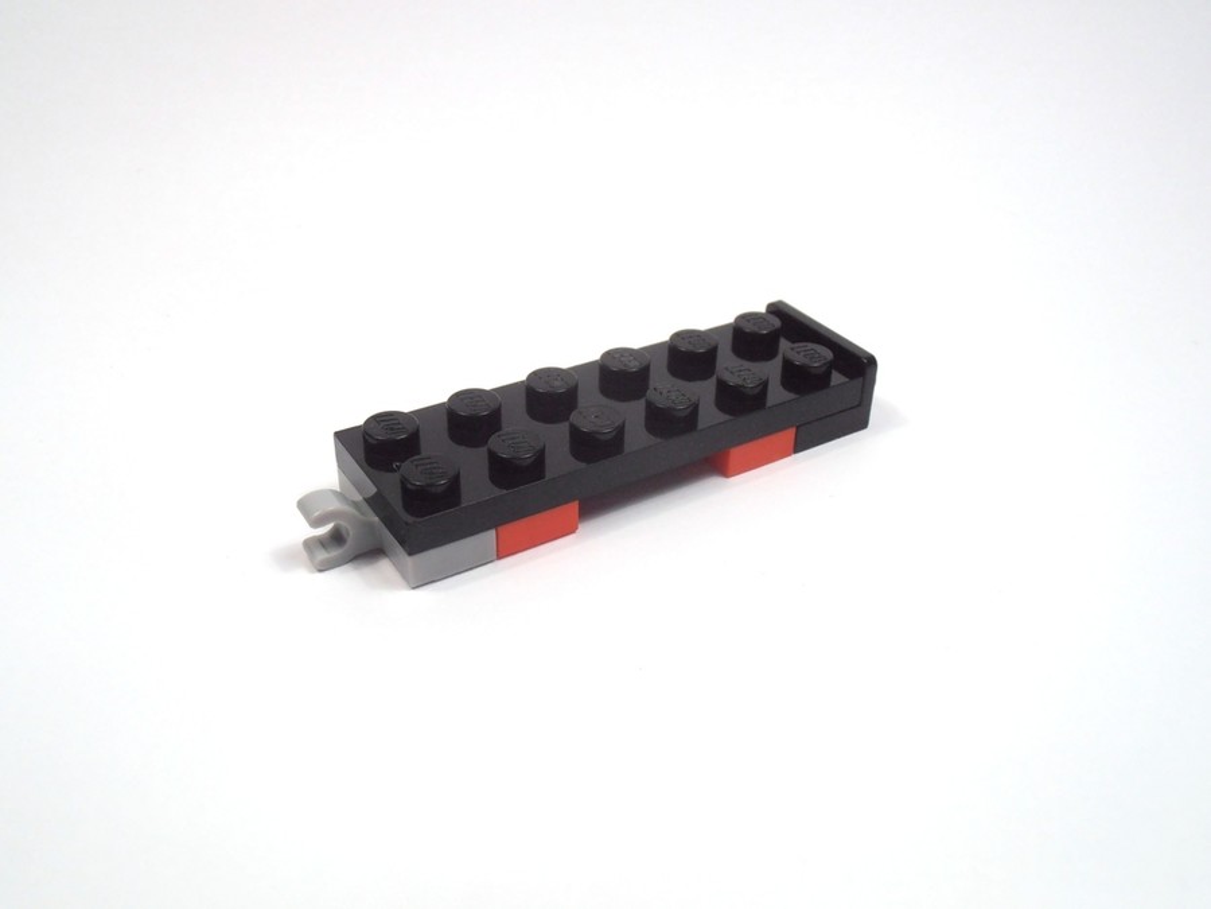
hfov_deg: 50.1
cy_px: 454
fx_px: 1294
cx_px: 606
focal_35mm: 37
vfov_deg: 38.7
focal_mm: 6.61
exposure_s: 1/125
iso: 80
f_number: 3.9
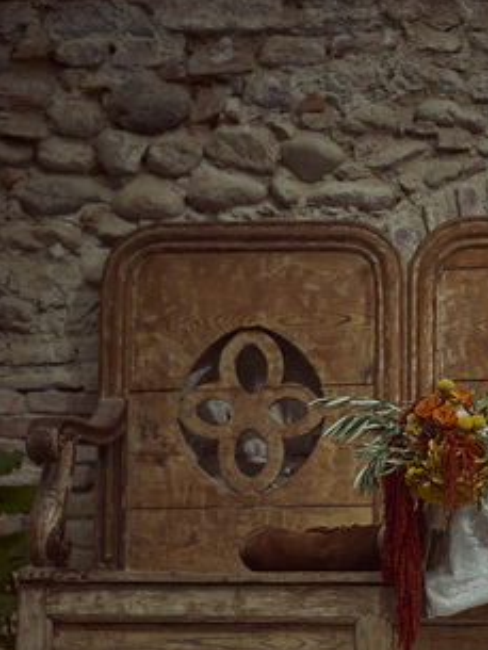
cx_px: 644
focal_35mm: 101
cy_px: 446
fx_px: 1897
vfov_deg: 19.4
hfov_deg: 14.1
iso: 400
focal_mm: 50
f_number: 3.2
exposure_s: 1/200
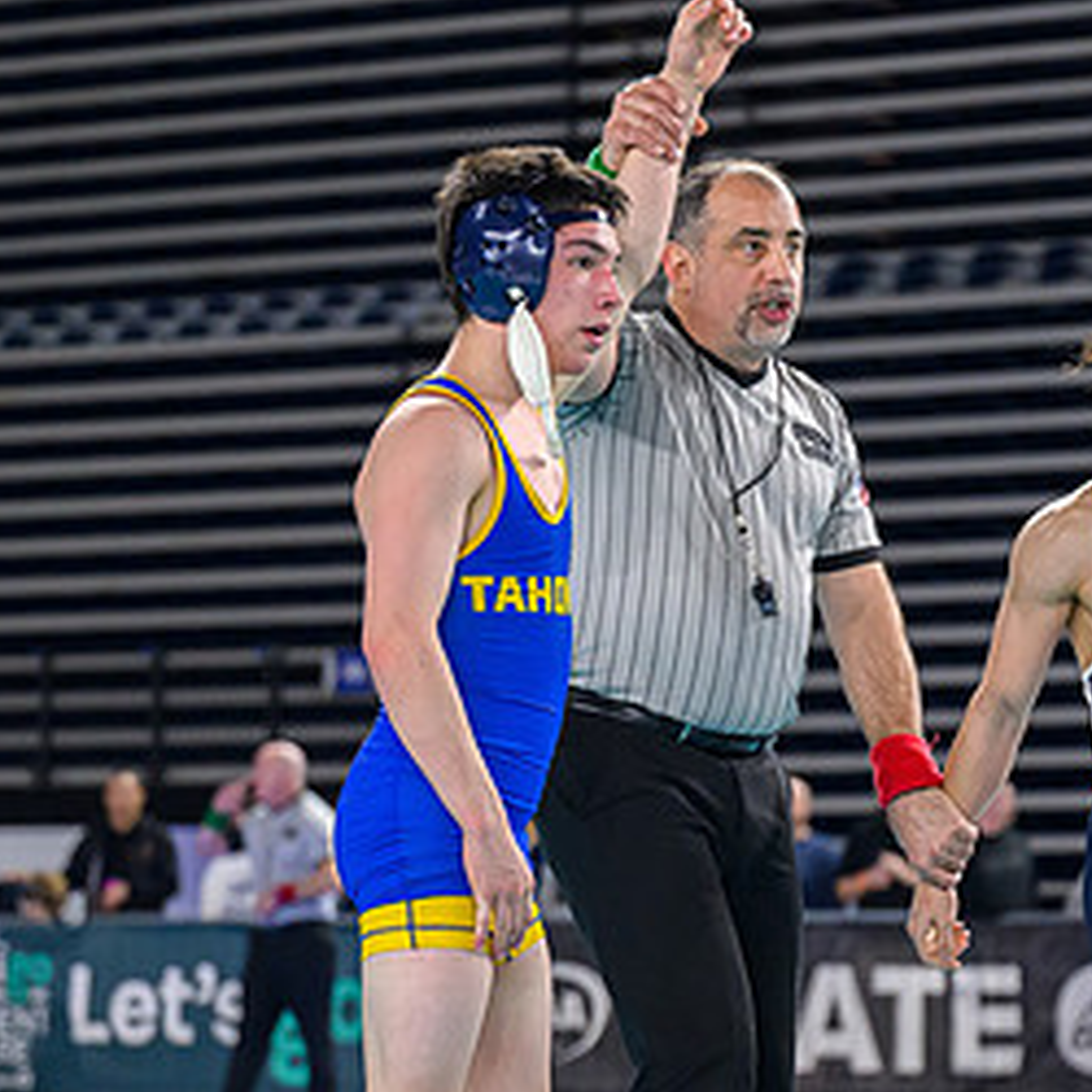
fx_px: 6496
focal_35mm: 182
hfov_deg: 9.6
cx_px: 764
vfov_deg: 9.6
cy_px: 673
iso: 2500
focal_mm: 70
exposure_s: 1/640
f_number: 2.8
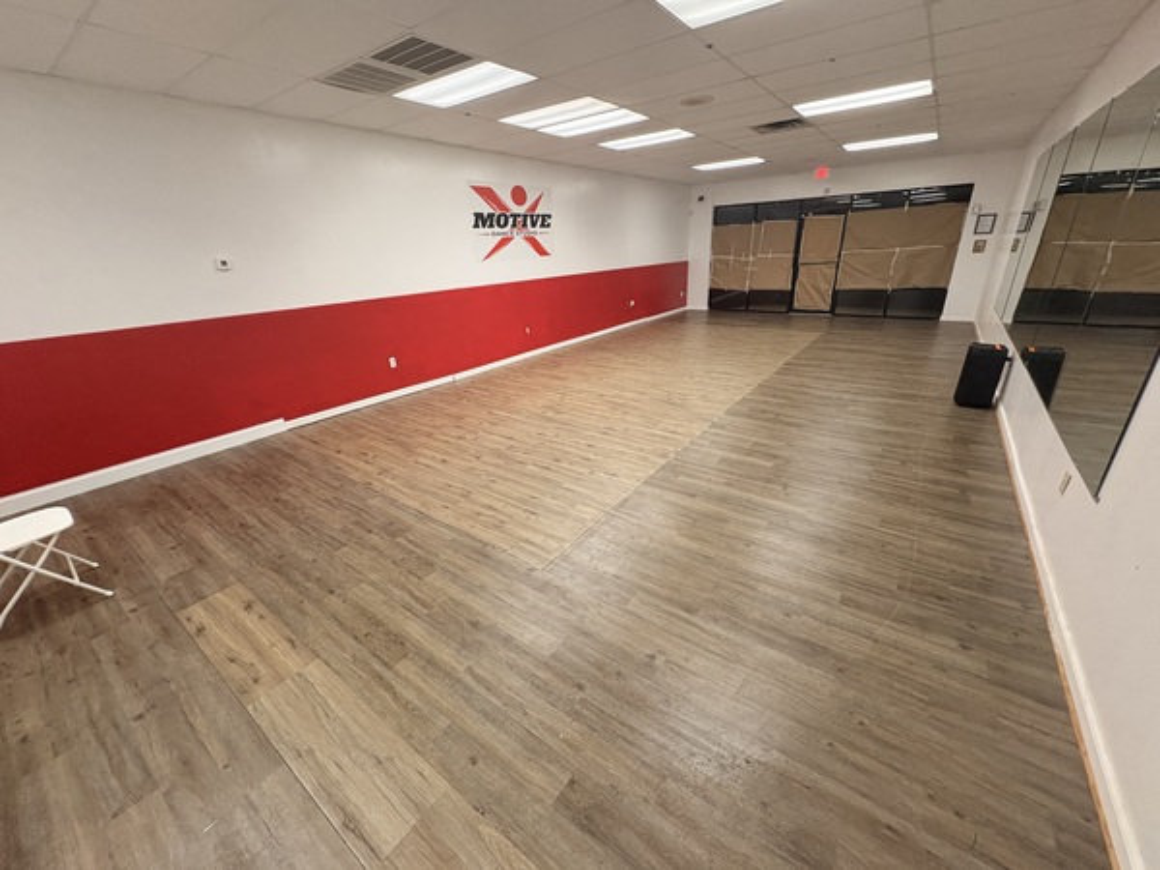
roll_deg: +2.8
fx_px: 469
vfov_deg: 85.7
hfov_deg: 102.1
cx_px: 580
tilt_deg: -22.2
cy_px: 435
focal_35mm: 14
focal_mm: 2.22
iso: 320
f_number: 2.2
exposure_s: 1/120
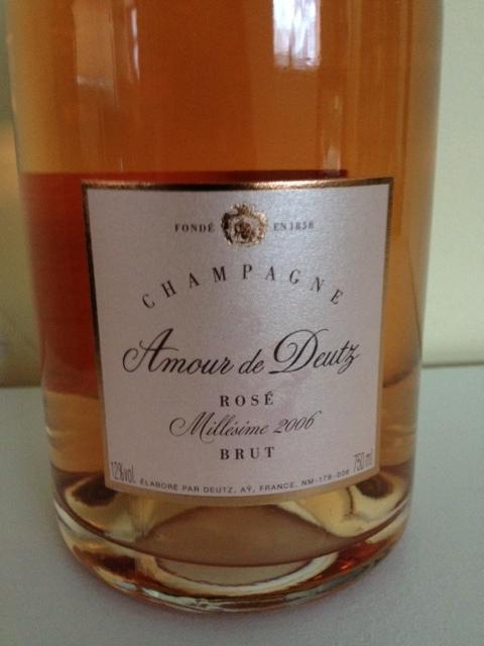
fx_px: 652
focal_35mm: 35
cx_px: 242
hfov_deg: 40.7
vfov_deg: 52.6
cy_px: 323
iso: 250
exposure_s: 1/20
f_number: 2.4
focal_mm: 4.28
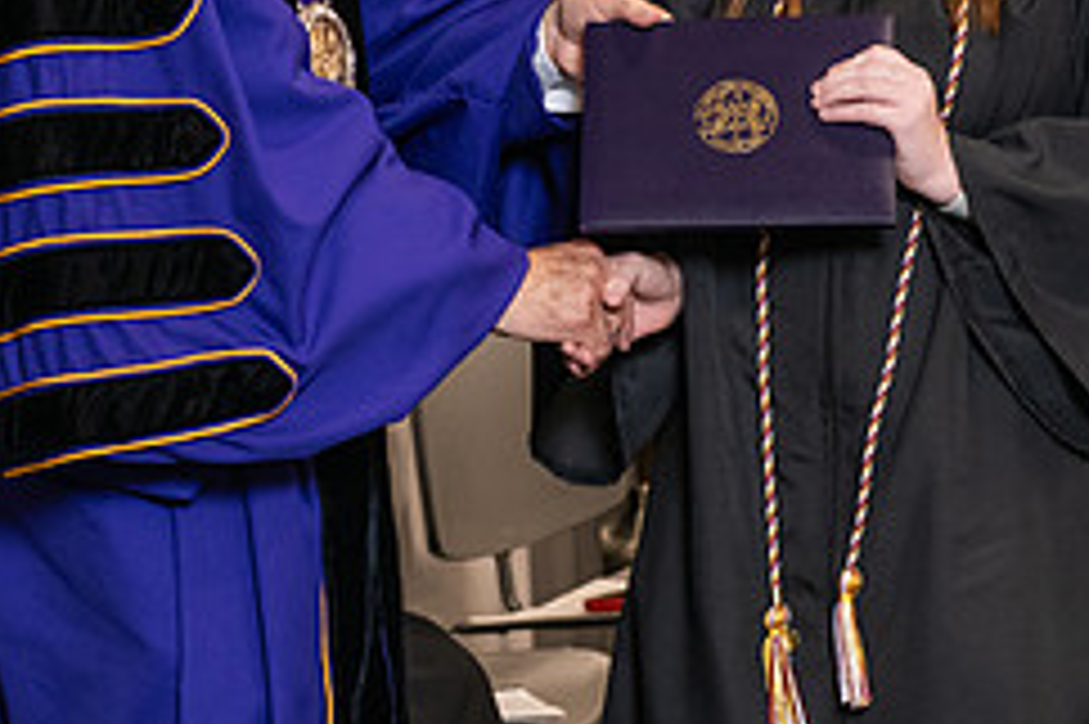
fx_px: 5078
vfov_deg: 8.1
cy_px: -29
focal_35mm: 168
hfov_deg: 12.2
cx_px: 400
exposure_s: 1/125
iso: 1600
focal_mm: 70
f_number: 5
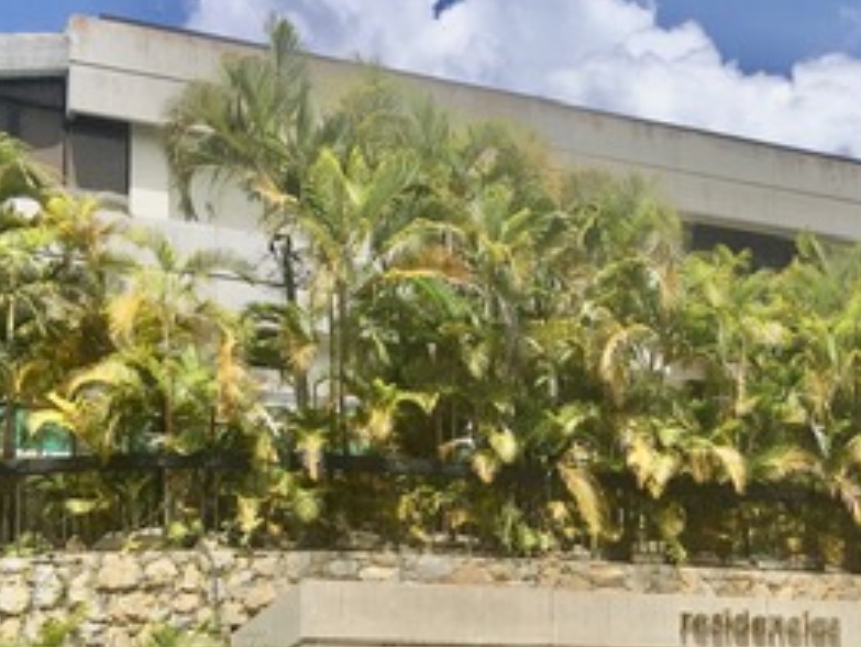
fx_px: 1767
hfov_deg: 26.0
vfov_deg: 20.1
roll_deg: +1.9
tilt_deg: +6.3
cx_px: 851
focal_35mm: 71
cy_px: 640
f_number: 2.2
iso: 25
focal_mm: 4.15
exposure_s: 1/2262
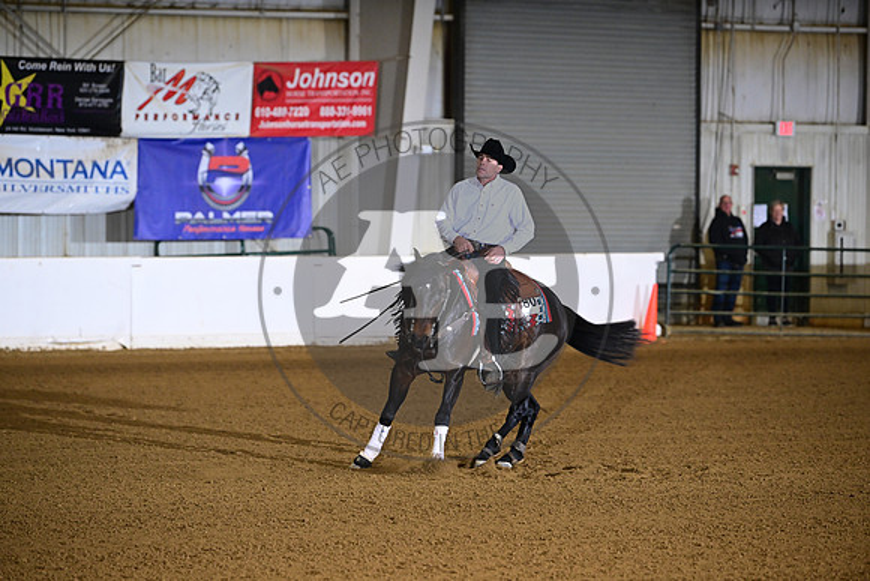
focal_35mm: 200
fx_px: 4834
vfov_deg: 6.9
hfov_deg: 10.3
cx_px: 435
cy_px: 290
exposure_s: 1/200
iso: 2500
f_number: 4
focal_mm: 200
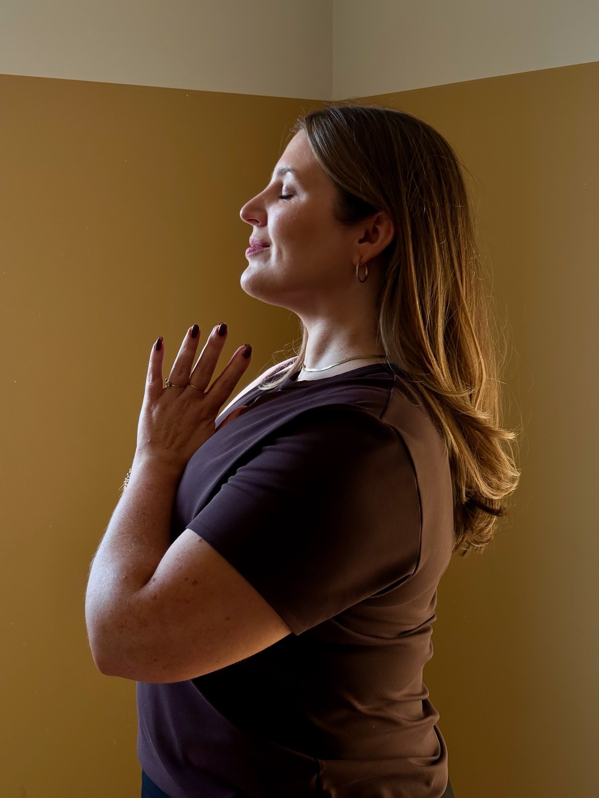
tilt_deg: -7.9
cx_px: 300
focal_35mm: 52
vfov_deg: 36.8
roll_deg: -1.2
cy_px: 399
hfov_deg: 28.0
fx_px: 1200
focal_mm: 5.96
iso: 50
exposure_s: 1/126
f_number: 1.6
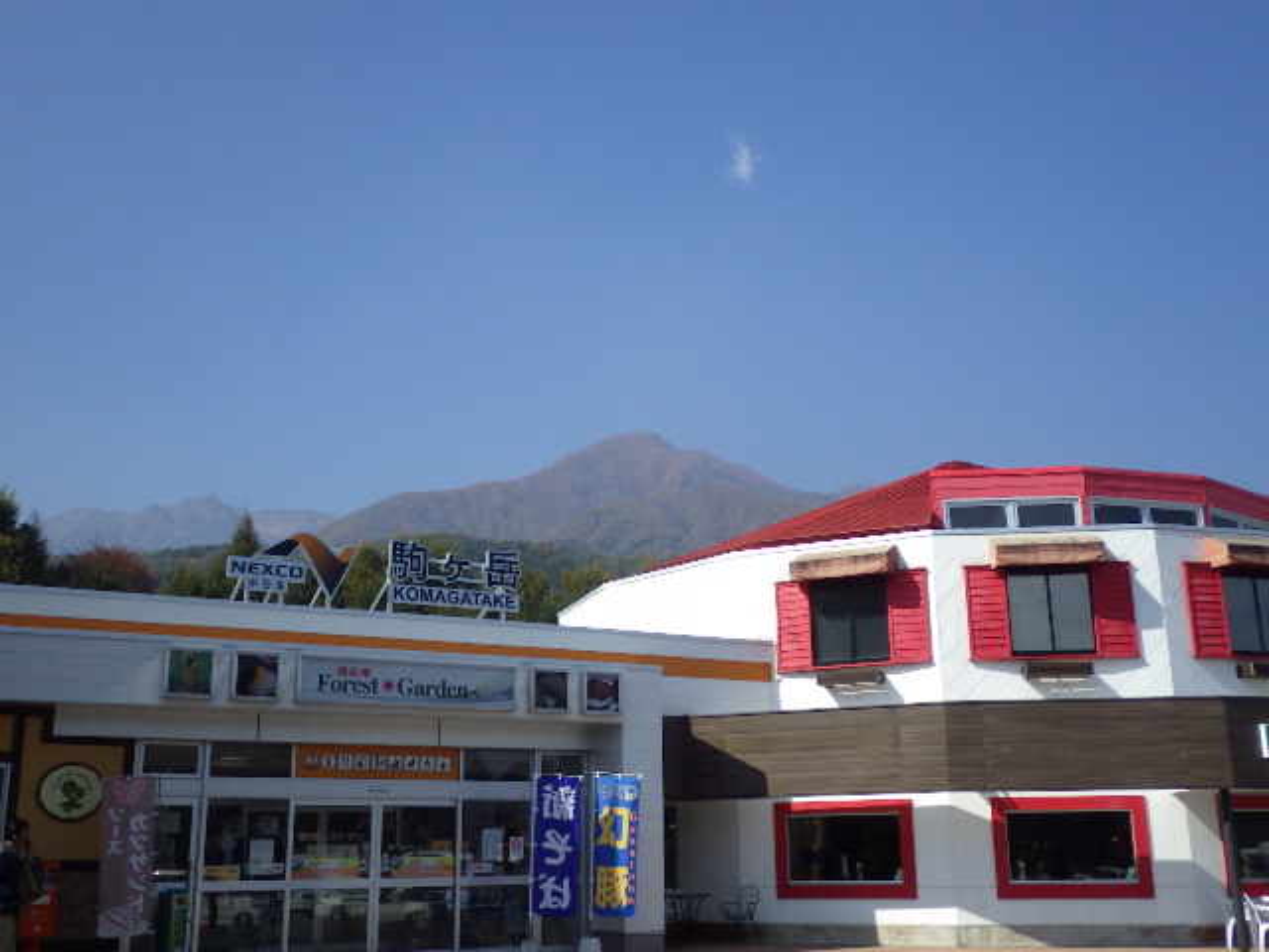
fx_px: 1430
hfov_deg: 47.9
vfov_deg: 36.8
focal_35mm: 39
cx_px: 634
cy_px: 476
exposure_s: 1/1000
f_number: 3.7
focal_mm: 6.9
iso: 125
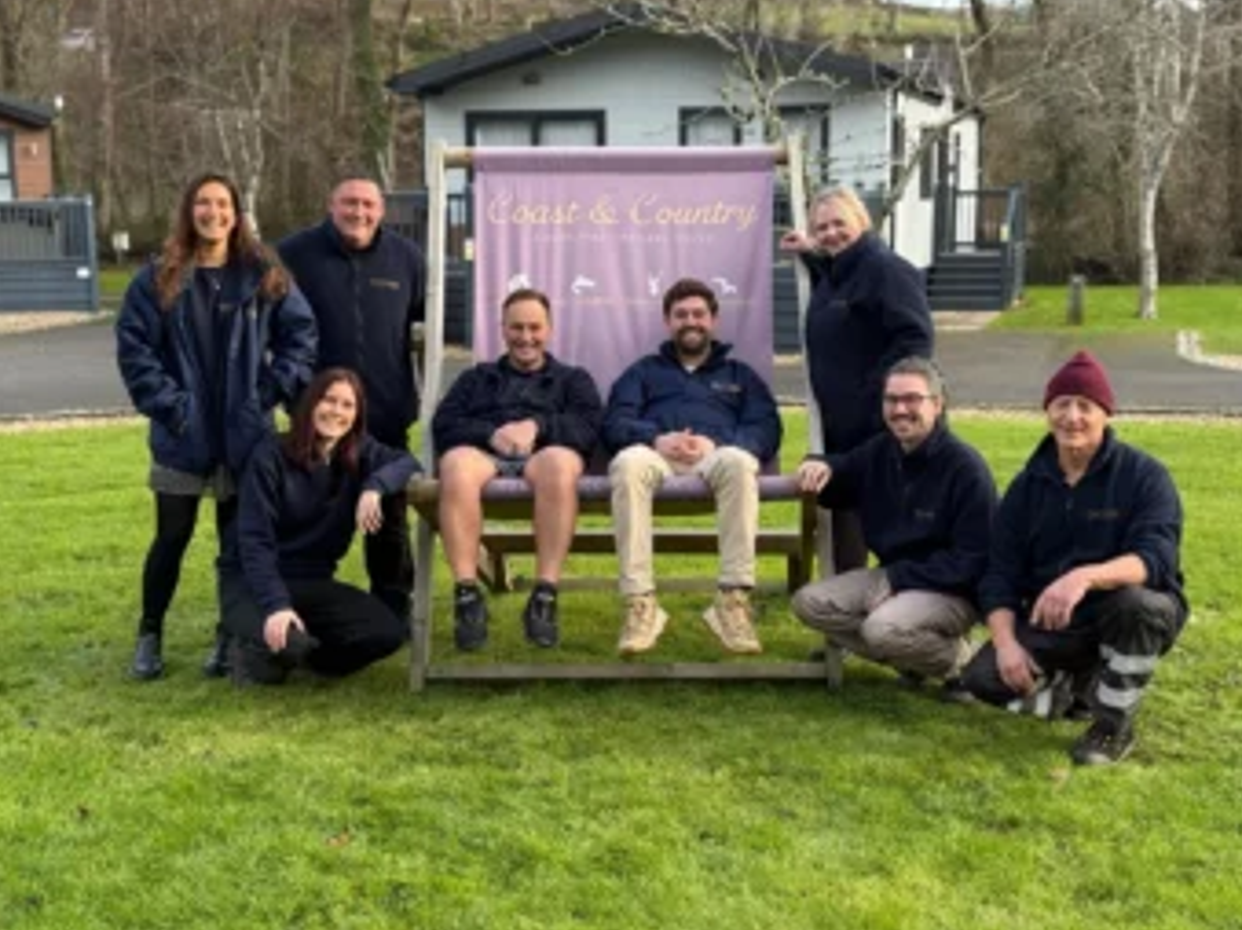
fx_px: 1793
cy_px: 460
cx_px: 636
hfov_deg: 38.2
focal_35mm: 50
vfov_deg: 29.1
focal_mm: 6.76
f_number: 1.78
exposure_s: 1/583
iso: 80
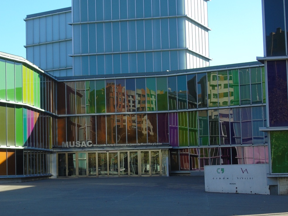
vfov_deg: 22.6
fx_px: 541
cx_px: 93
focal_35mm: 65
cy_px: 117
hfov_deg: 29.6
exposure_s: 1/250
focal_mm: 8.2
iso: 80
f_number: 4.1
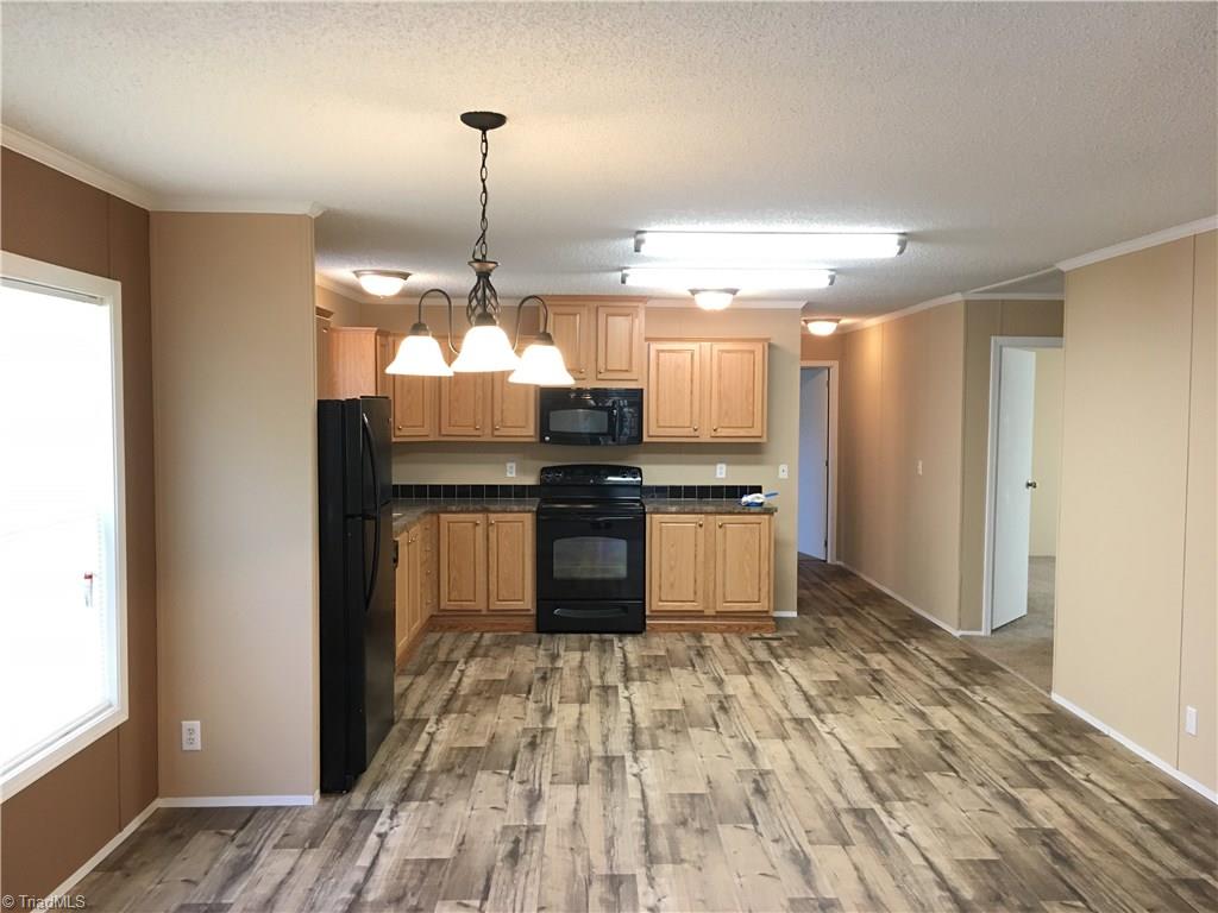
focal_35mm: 29
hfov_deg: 61.7
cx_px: 609
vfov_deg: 48.2
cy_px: 456
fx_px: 1020
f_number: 2.2
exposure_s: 1/30
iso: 125
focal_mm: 4.15
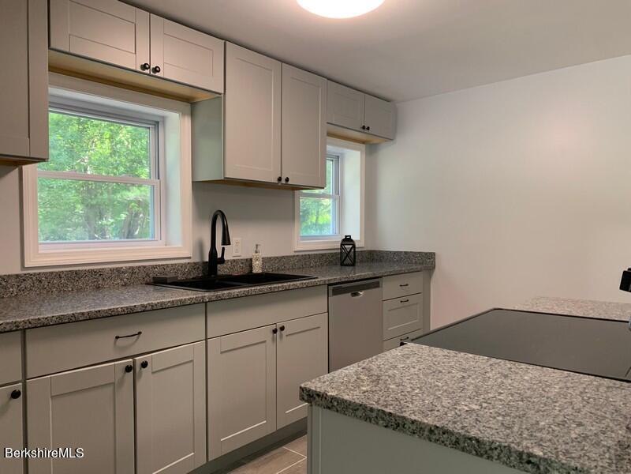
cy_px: 237
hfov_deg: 67.3
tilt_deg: -0.8
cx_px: 316
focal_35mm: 26
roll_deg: +0.2
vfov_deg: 53.1
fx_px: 474
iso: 100
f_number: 1.8
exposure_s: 1/60
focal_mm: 4.25
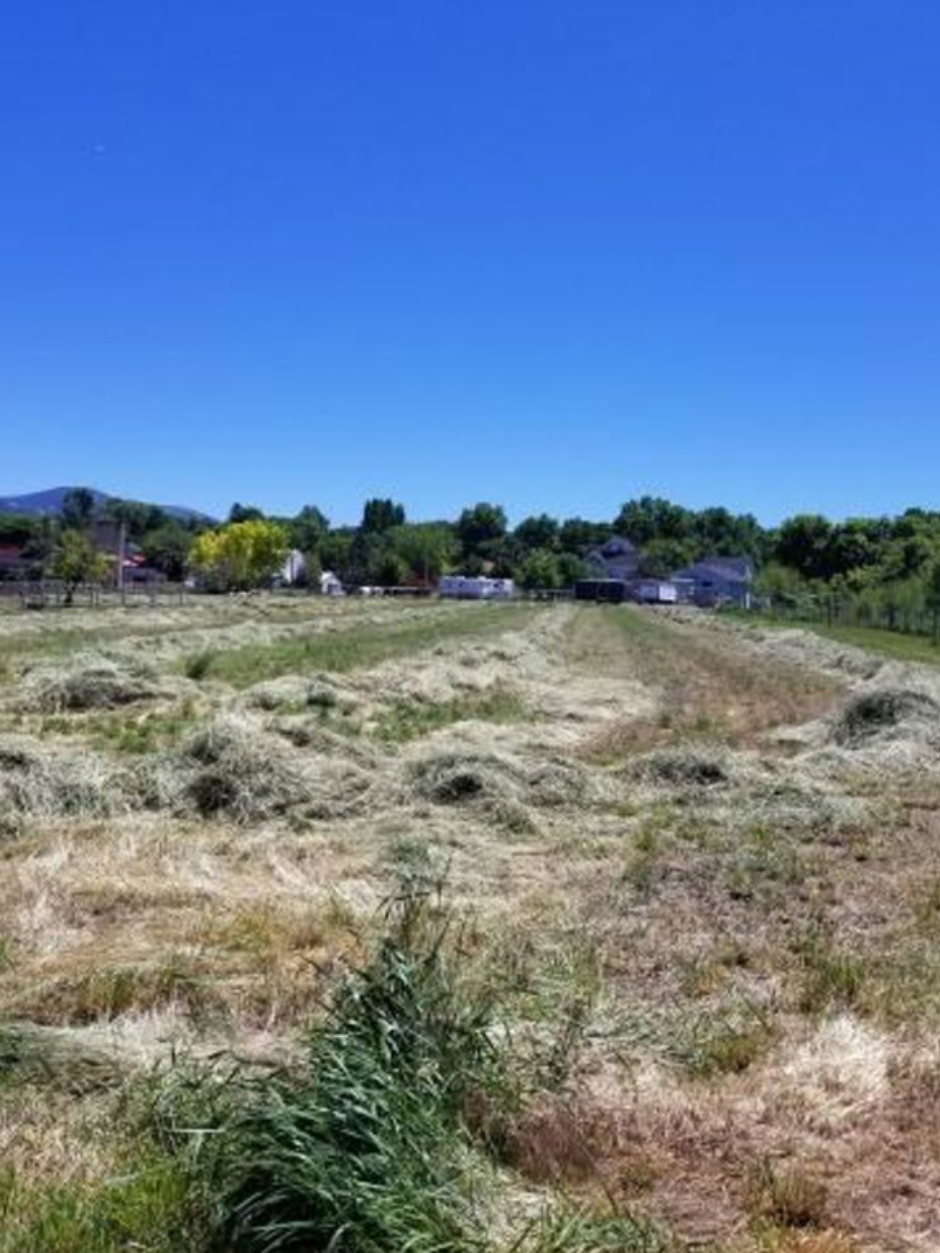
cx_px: 525
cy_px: 629
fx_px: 1267
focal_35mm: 35
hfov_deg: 40.6
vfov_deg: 52.6
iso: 50
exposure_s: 1/3016
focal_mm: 4.25
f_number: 1.7
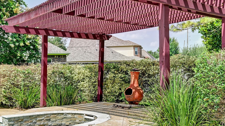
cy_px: 72
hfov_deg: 44.6
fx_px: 274
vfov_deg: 25.9
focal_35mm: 46
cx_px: 114
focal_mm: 30
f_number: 8
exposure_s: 1/800
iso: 400
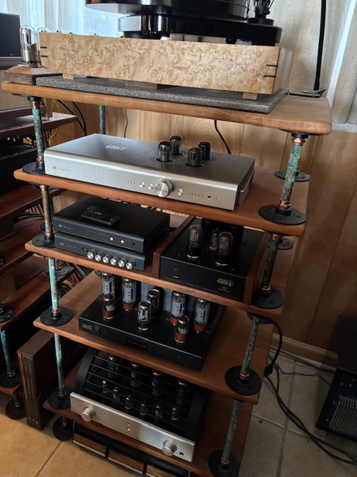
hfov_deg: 53.1
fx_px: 358
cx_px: 178
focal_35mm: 26
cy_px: 238
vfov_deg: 67.3
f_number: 1.6
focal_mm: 5.96
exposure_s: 1/30
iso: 640
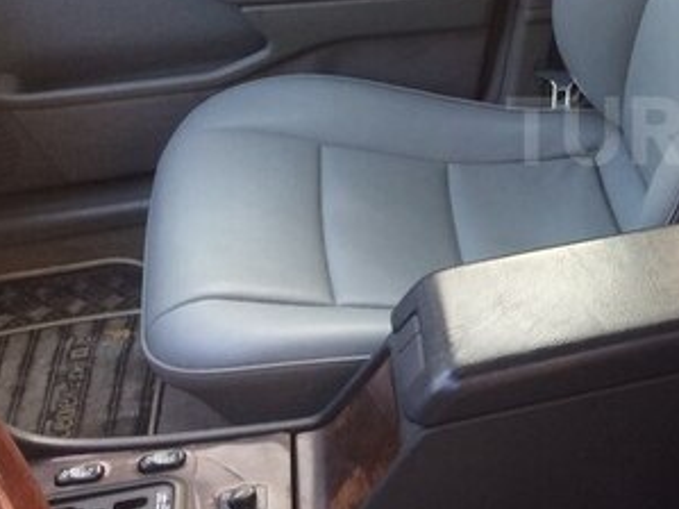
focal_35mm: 64
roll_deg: -1.5
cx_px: 738
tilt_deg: -34.1
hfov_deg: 27.8
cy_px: 131
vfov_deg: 22.7
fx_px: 1255
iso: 50
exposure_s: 1/33
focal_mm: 4.15
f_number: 2.2
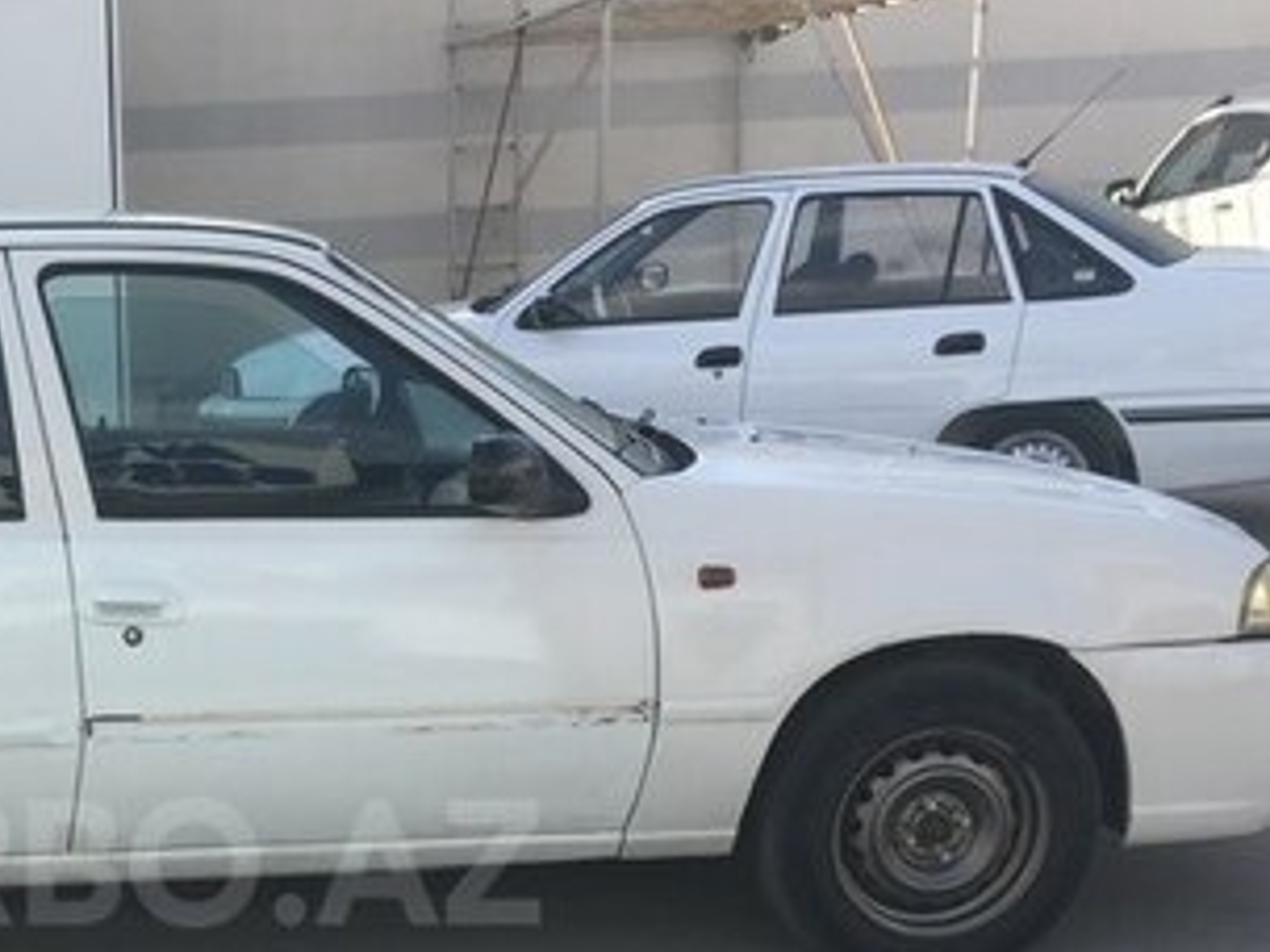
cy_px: 862
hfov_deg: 29.4
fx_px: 2311
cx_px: 113
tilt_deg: -15.2
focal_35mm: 63
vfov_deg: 22.7
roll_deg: +1.6
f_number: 2.2
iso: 32
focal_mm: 4.15
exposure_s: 1/1236
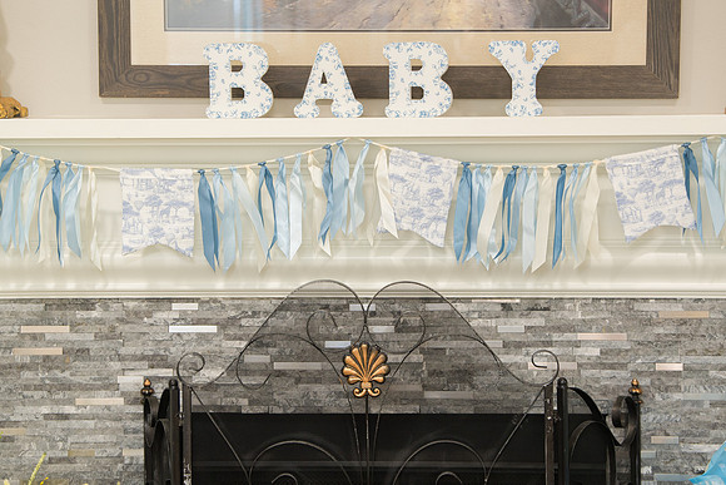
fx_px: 2386
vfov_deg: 11.6
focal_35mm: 118
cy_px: 242
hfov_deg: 17.3
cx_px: 359
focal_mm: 110
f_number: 4.5
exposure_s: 1/60
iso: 1000
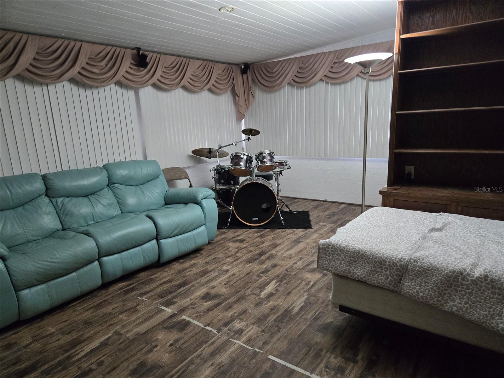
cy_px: 189
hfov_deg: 73.9
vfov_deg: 58.9
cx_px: 252
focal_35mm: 23
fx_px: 335
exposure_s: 1/60
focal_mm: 5.4
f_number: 1.8
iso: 500
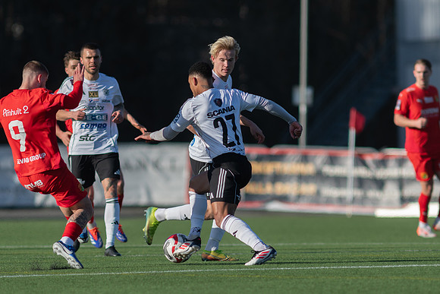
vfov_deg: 2.2
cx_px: 220
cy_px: 147
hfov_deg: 3.3
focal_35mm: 623
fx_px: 7616
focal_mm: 300
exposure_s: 1/1600
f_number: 3.2
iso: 100
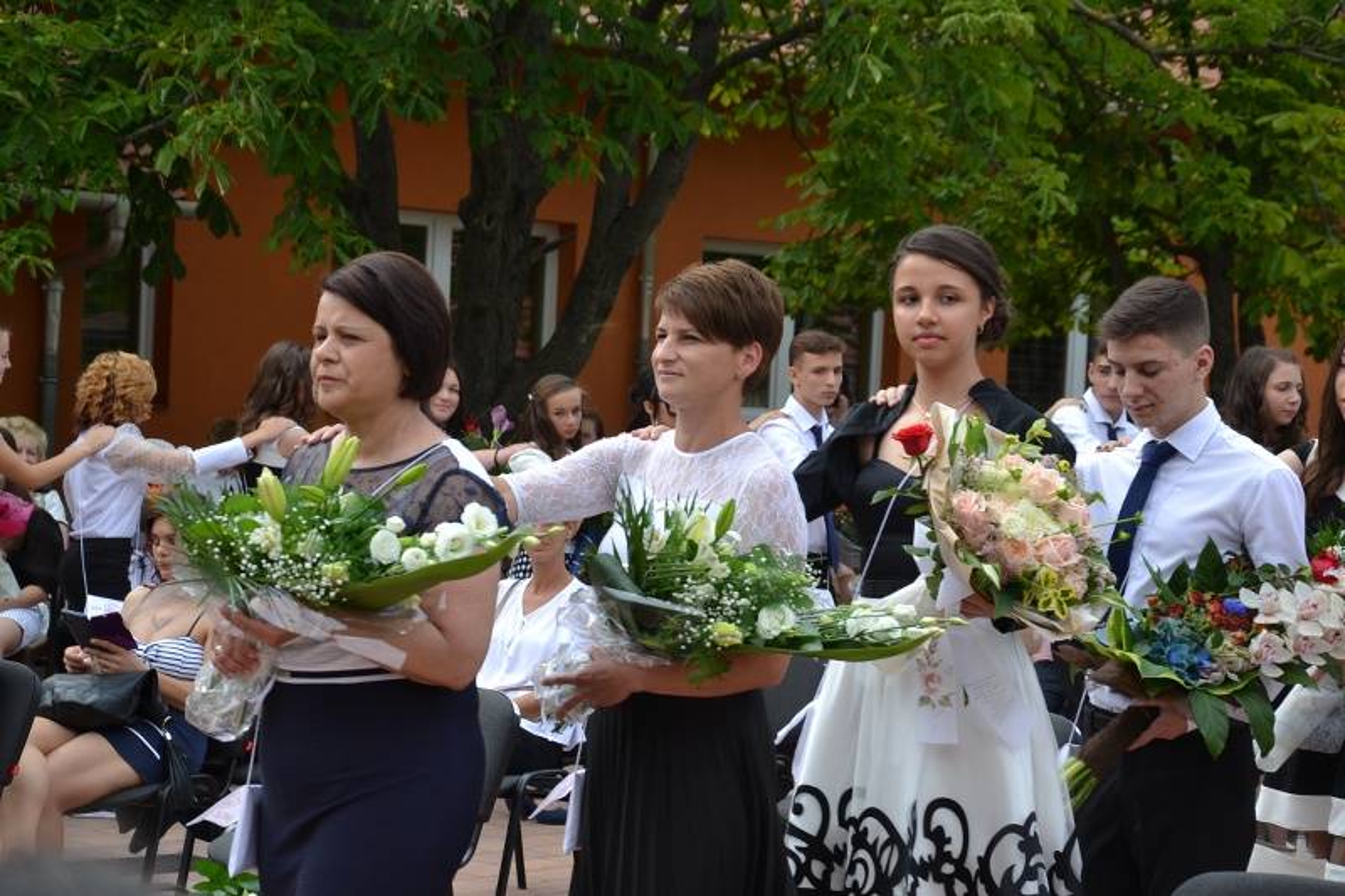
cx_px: 672
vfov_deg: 13.8
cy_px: 448
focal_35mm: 99
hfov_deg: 20.6
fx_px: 3698
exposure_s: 1/125
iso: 125
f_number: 5.6
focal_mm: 66
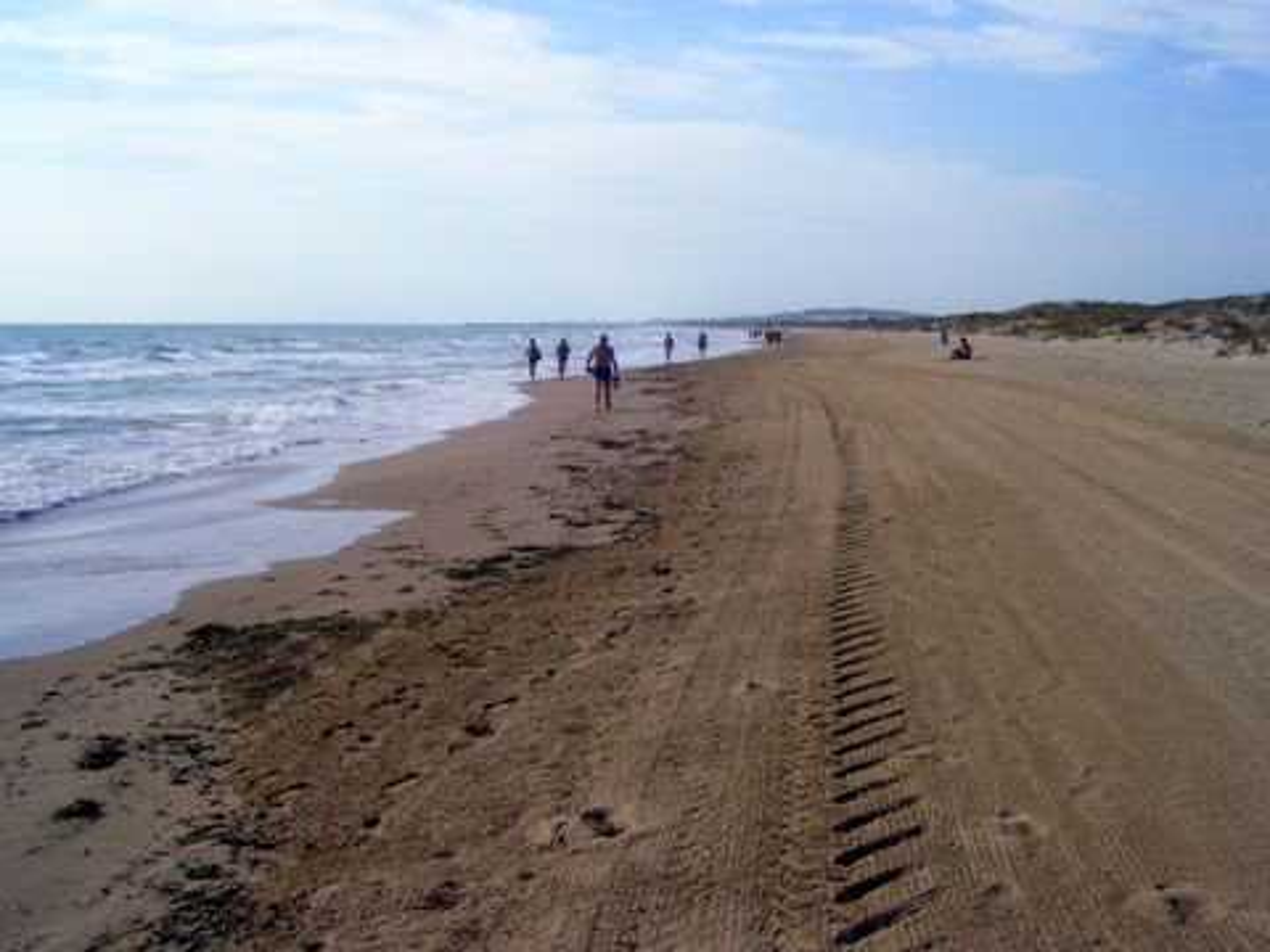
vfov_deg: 38.7
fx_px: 1357
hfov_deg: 50.1
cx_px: 635
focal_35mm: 37
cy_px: 476
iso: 80
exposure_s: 1/750
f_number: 4.8
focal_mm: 6
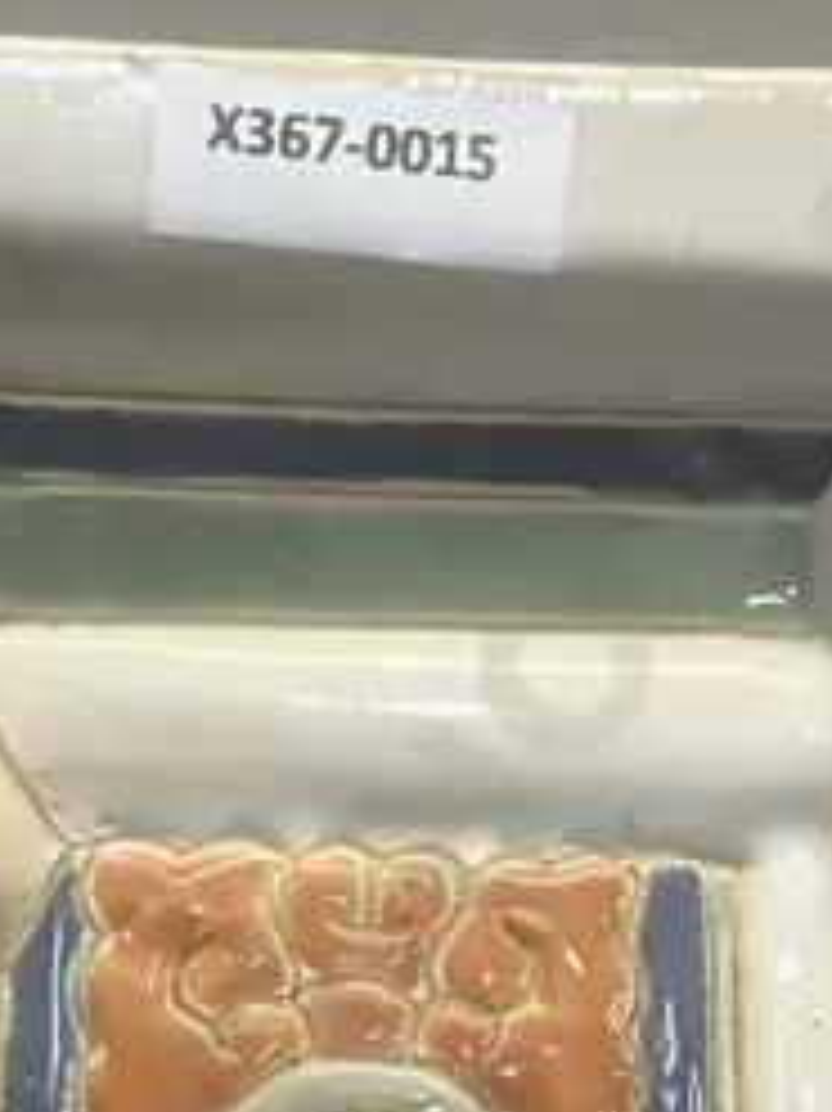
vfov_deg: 16.6
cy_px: 1148
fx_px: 3721
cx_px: 202
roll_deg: -1.7
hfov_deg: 12.7
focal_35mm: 116
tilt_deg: -7.6
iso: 160
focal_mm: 3.99
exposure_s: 1/50
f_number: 1.8
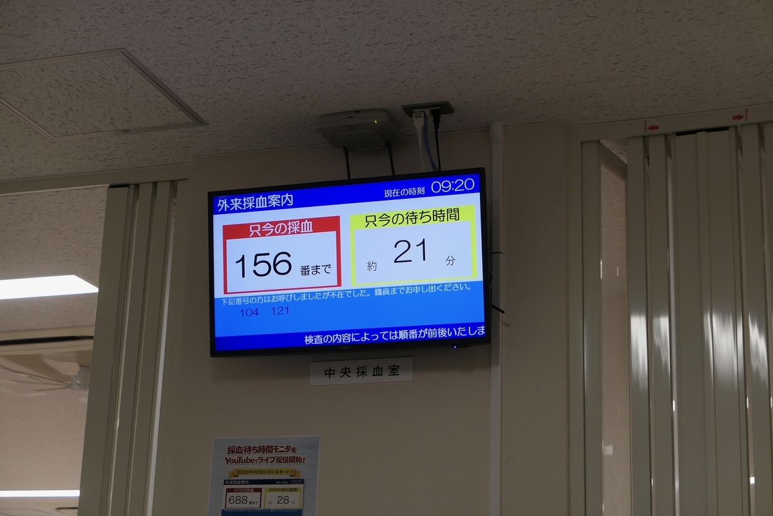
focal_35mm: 69
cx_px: 386
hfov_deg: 29.2
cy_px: 258
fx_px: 1481
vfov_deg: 19.7
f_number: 2.8
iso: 250
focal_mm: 25.3
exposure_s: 1/125
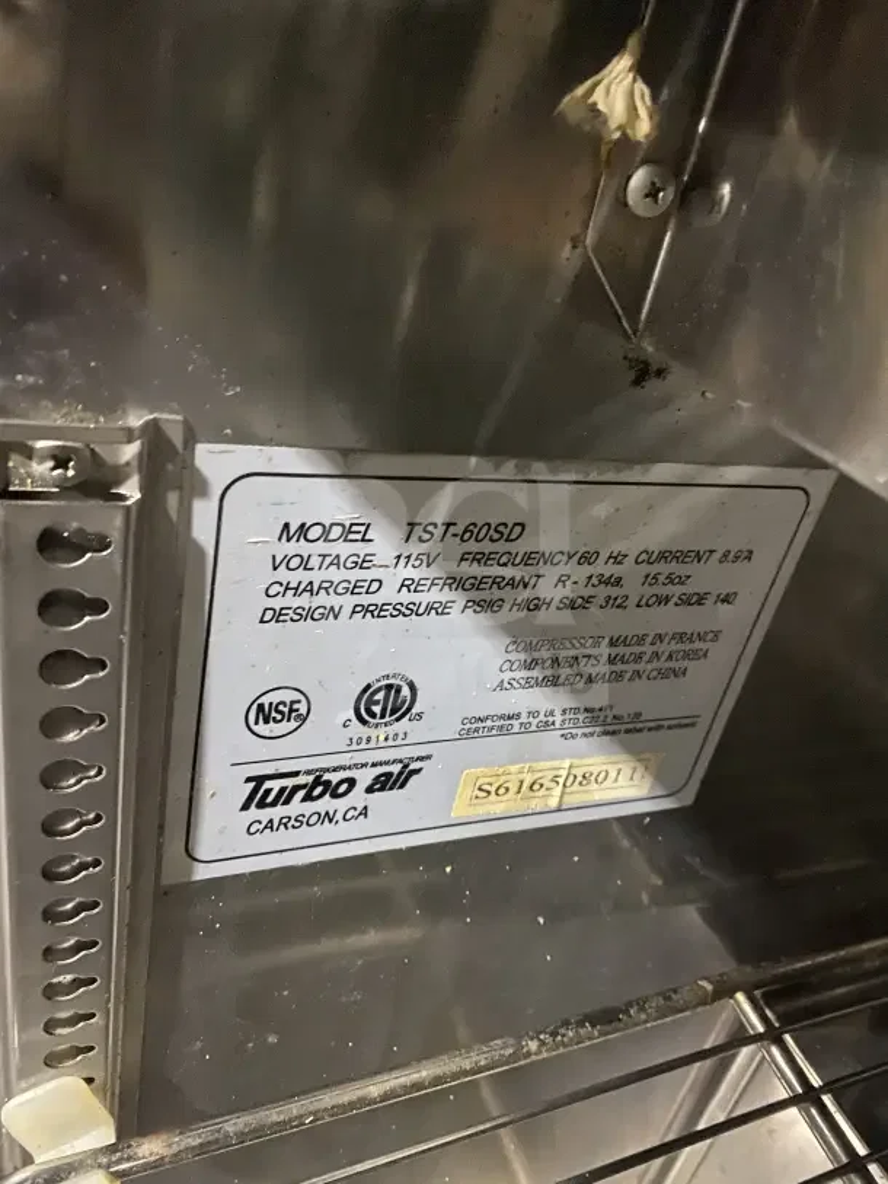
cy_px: 592
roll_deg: -14.5
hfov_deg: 53.1
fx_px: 889
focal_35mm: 26
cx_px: 444
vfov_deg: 67.3
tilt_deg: -27.5
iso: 1000
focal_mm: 4.25
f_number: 1.8
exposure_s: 1/21
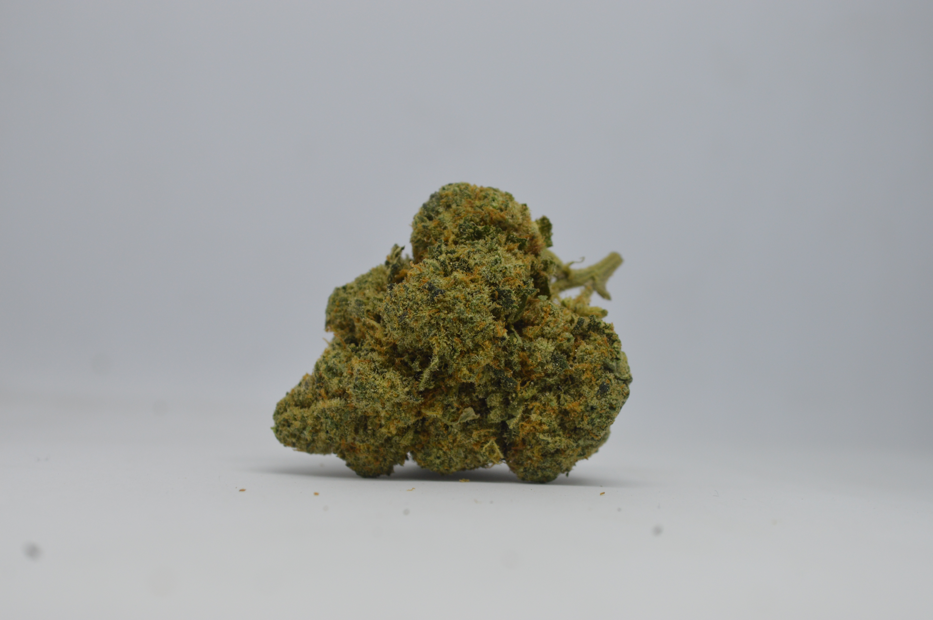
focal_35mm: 82
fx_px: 2136
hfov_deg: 24.6
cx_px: 466
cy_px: 310
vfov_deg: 16.5
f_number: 8
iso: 400
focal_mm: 55
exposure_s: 1/100
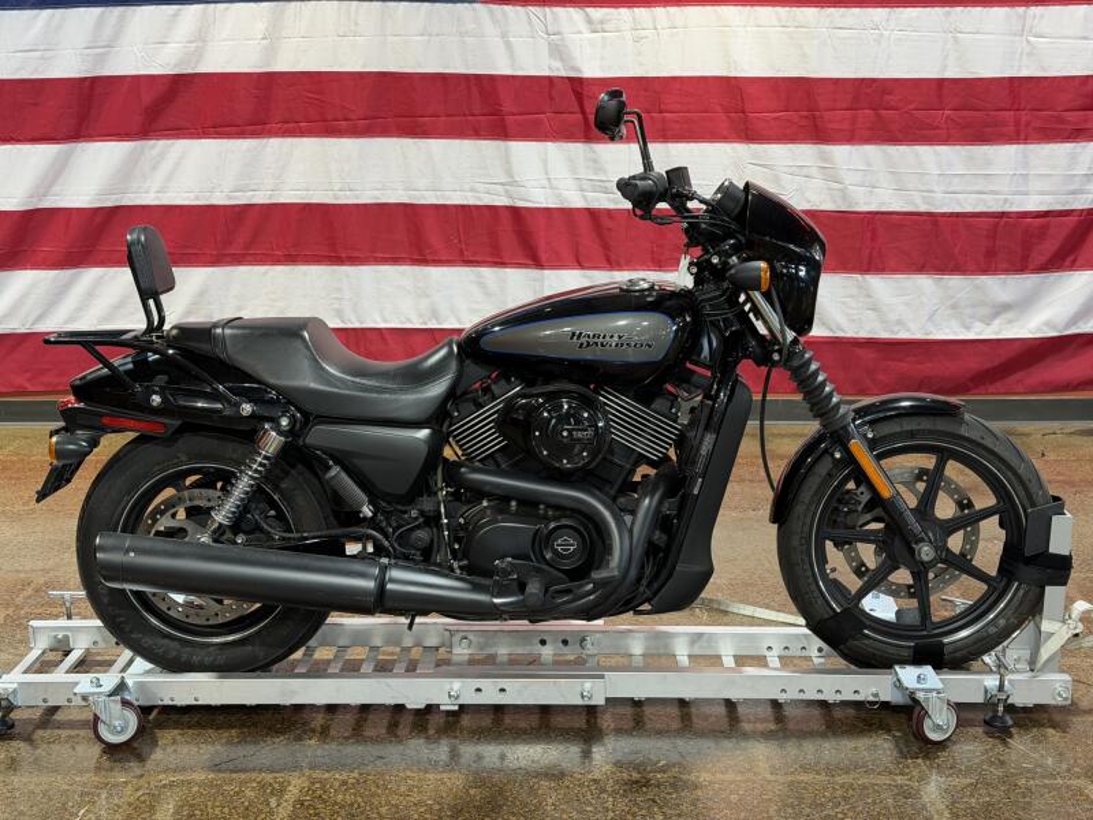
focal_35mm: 48
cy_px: 410
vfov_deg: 30.3
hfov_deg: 39.7
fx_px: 1516
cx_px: 546
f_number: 1.78
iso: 80
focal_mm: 6.76
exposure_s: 1/60
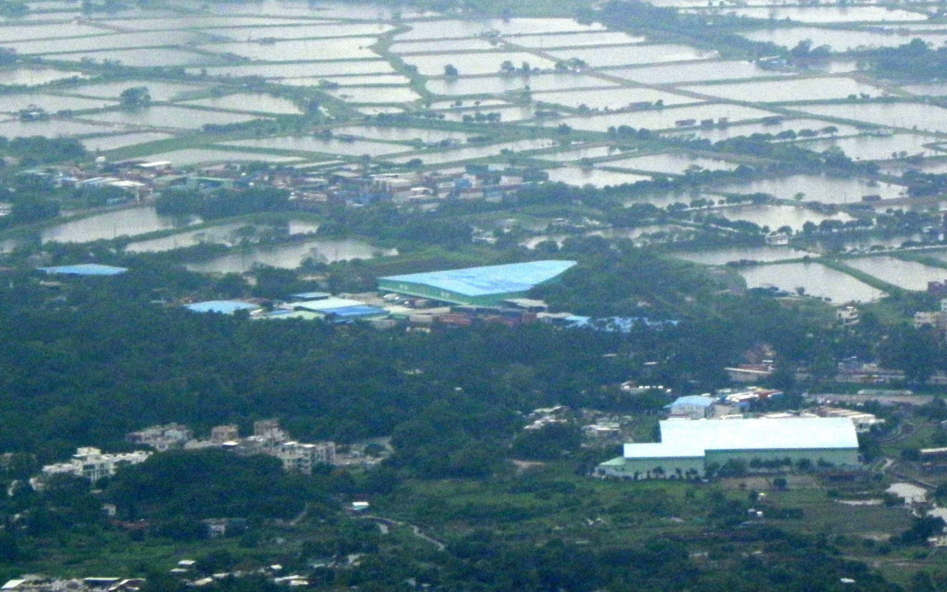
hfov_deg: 6.9
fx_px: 7872
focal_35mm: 305
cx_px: 697
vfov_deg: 4.3
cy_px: 234
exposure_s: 1/374
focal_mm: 32.7
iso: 200
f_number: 8
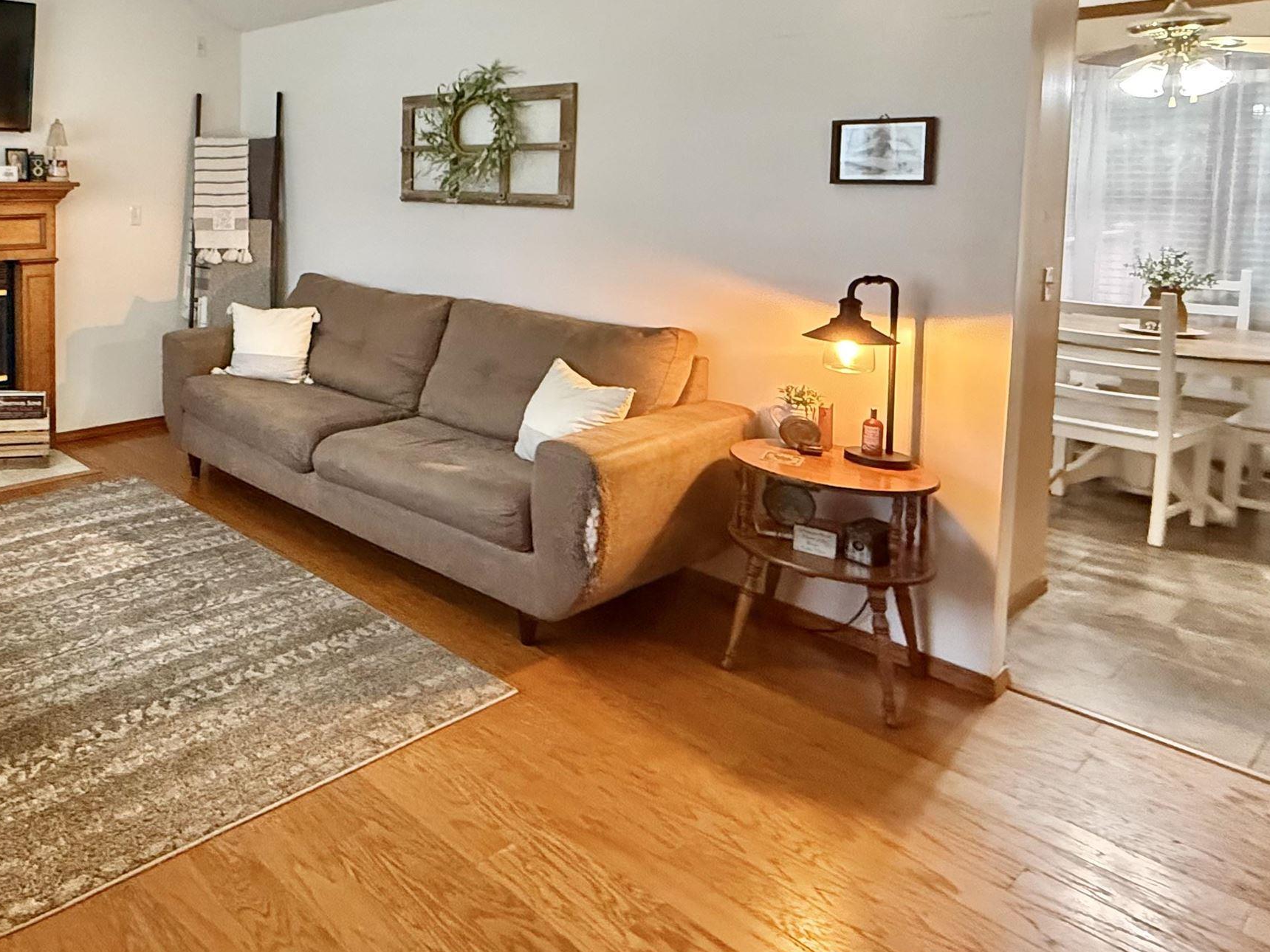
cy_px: 224
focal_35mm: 25
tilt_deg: -2.4
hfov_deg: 61.0
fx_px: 917
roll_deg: -1.4
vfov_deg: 52.2
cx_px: 179
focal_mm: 2.22
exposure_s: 1/60
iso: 1000
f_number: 2.2
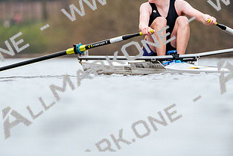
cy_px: 24
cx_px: 153
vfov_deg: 1.6
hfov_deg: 2.3
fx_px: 5743
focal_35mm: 887
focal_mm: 478
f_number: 6.3
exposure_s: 1/1600
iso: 3200
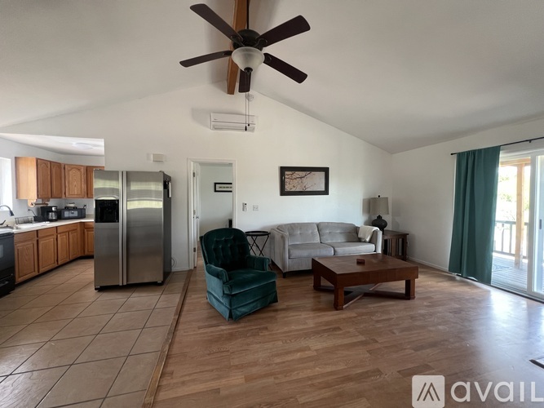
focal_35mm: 13
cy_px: 204
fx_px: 204
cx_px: 272
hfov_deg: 106.2
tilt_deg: -2.4
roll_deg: +0.4
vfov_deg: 89.9
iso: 200
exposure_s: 1/99
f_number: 1.8
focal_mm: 1.57
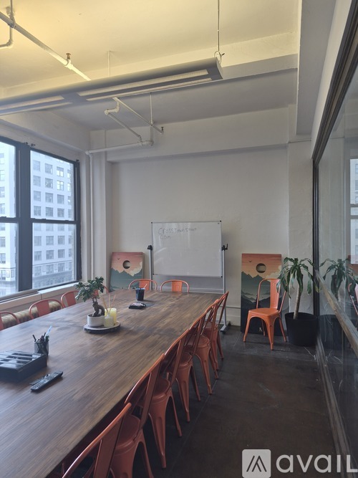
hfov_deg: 58.9
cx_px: 179
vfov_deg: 73.9
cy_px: 239
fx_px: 317
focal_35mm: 23
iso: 50
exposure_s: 1/120
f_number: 1.8
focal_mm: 5.4
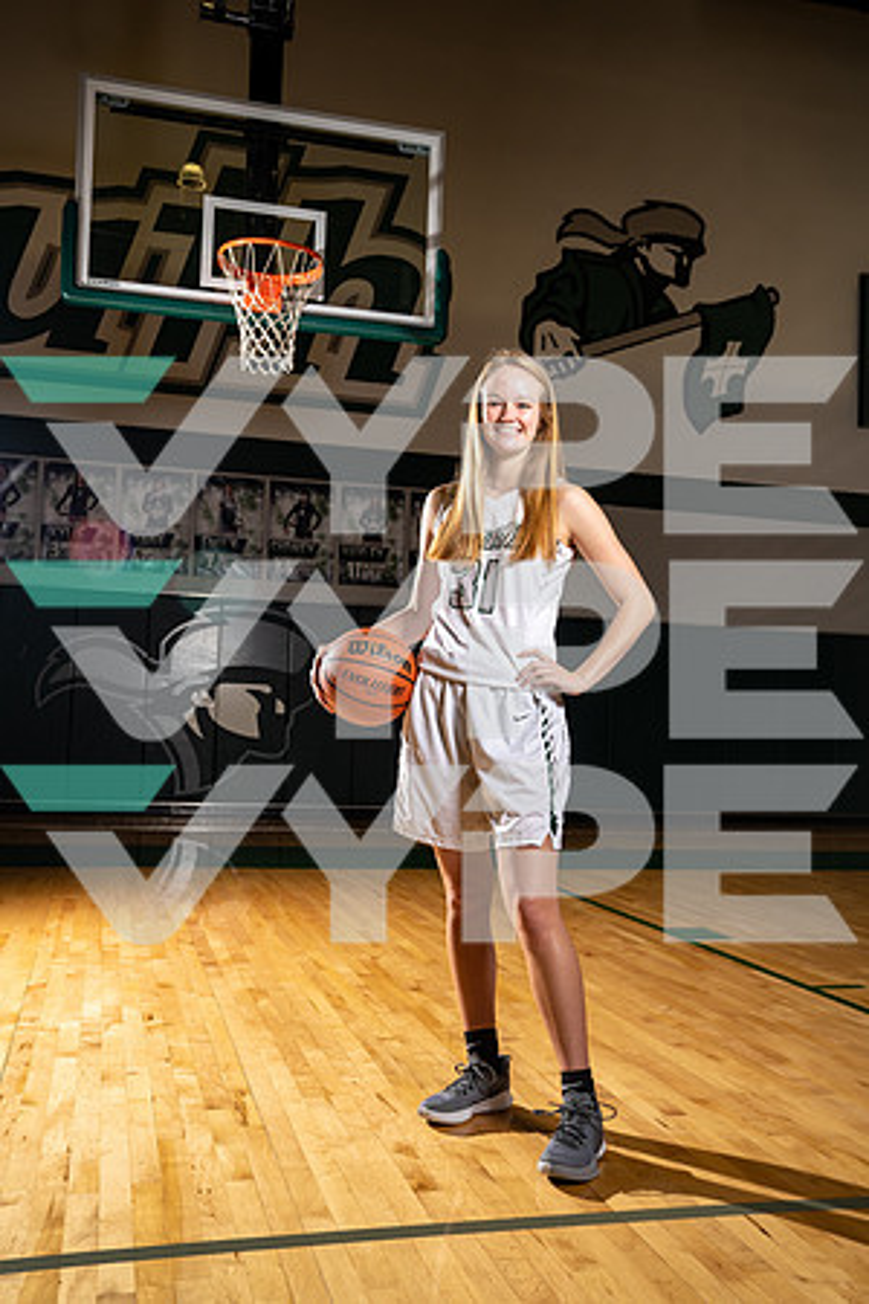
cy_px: 652
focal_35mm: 34
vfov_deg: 55.8
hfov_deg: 38.9
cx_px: 434
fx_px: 1231
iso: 400
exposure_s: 1/250
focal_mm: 34
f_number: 5.6
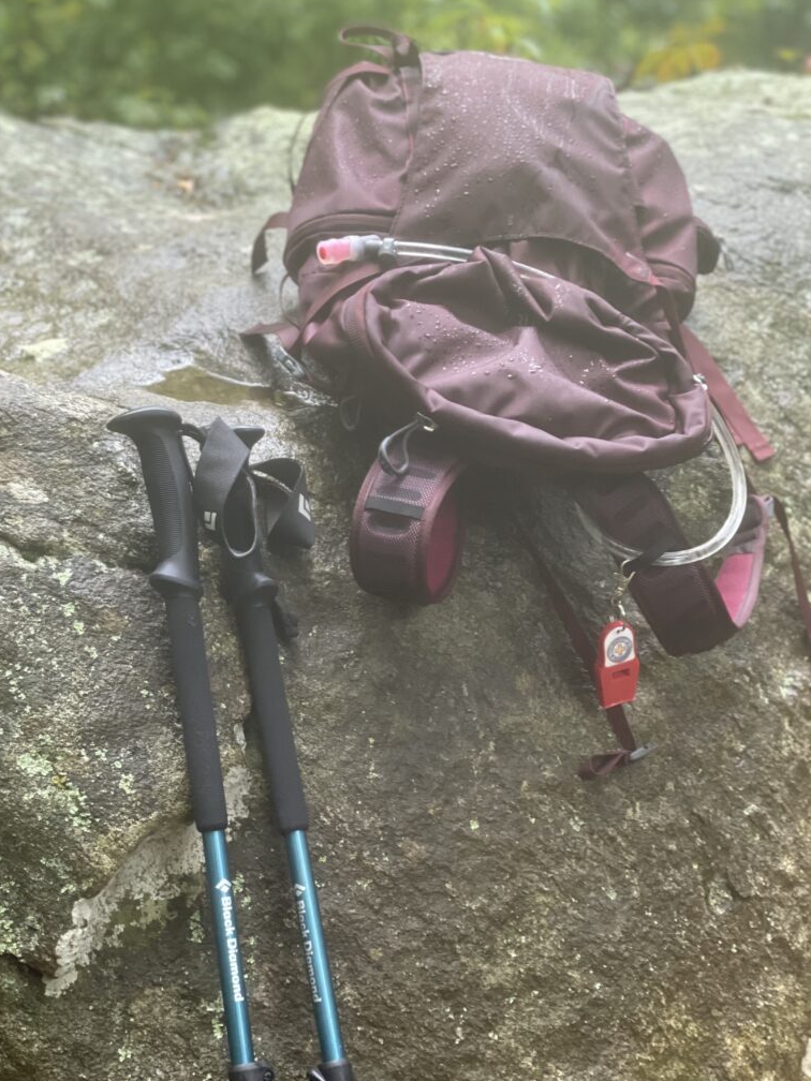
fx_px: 2030
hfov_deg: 22.6
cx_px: 400
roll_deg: +3.4
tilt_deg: -30.0
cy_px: 544
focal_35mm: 65
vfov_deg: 29.8
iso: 200
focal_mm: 7.5
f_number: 2.2
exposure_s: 1/121
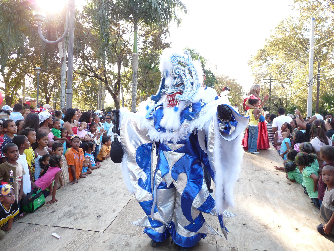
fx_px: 261
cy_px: 126
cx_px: 167
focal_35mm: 27
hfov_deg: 65.3
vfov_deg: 51.4
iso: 100
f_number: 2.8
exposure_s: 1/100
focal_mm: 4.8
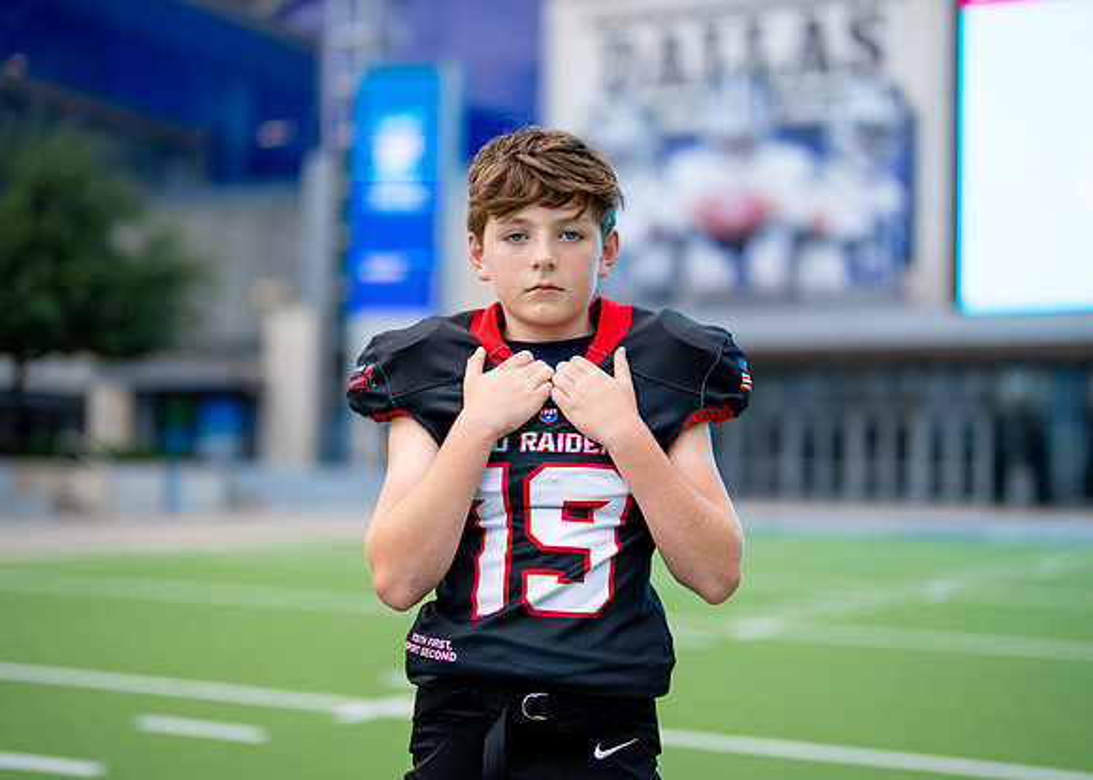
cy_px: 357
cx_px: 550
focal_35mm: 57
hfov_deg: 34.4
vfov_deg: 24.9
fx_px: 1766
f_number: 1.2
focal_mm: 50
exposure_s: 1/1600
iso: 100
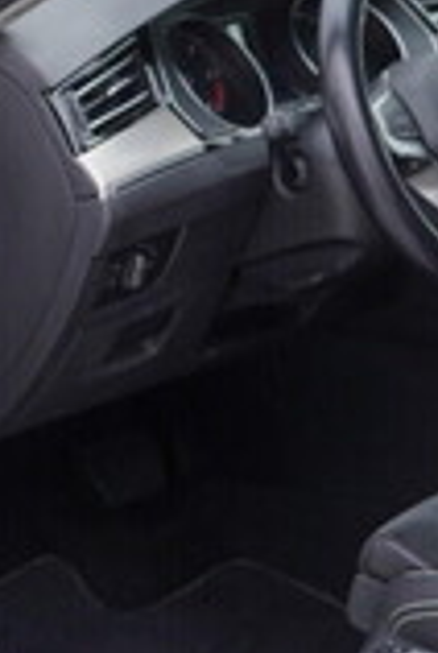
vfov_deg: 16.4
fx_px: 2271
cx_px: -161
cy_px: 275
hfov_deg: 10.7
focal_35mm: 125
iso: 125
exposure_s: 1/50
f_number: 3.2
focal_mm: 24
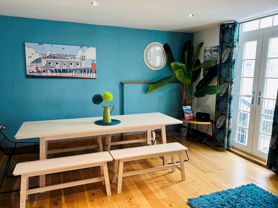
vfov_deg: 53.1
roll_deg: +0.1
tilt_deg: -8.5
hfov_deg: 67.3
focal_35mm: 26
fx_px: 209
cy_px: 104
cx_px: 139
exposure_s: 1/50
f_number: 1.5
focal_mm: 5.7
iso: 125
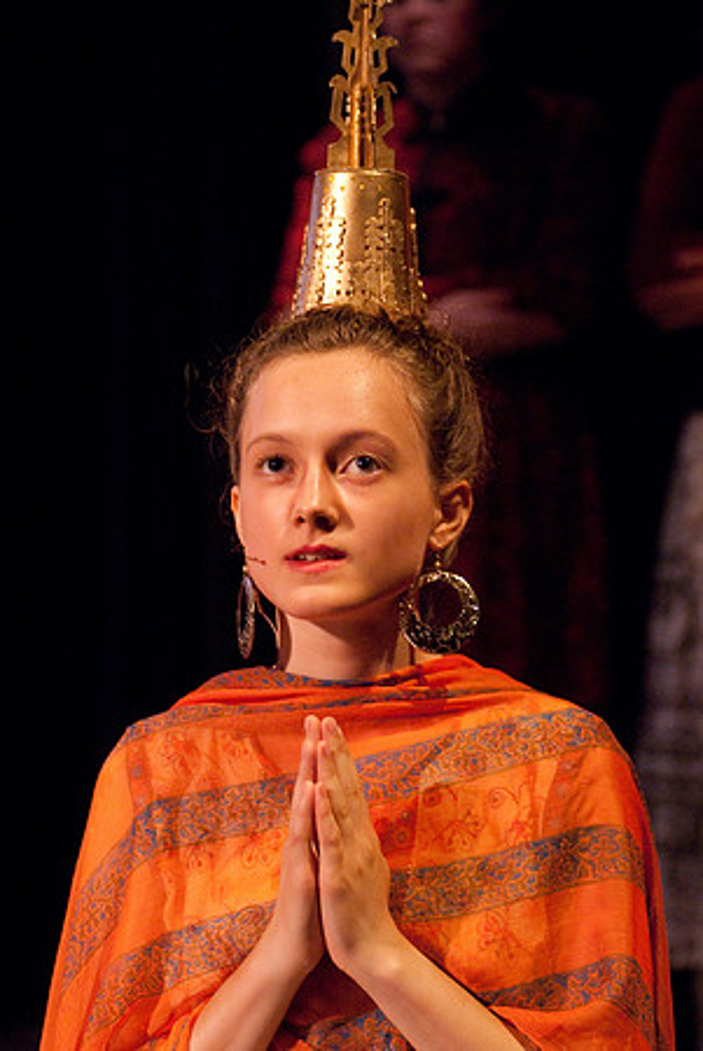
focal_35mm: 120
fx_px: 3507
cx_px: 352
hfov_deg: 11.4
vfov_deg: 17.0
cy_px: 526
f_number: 2.8
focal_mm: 80
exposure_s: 1/40
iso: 1000
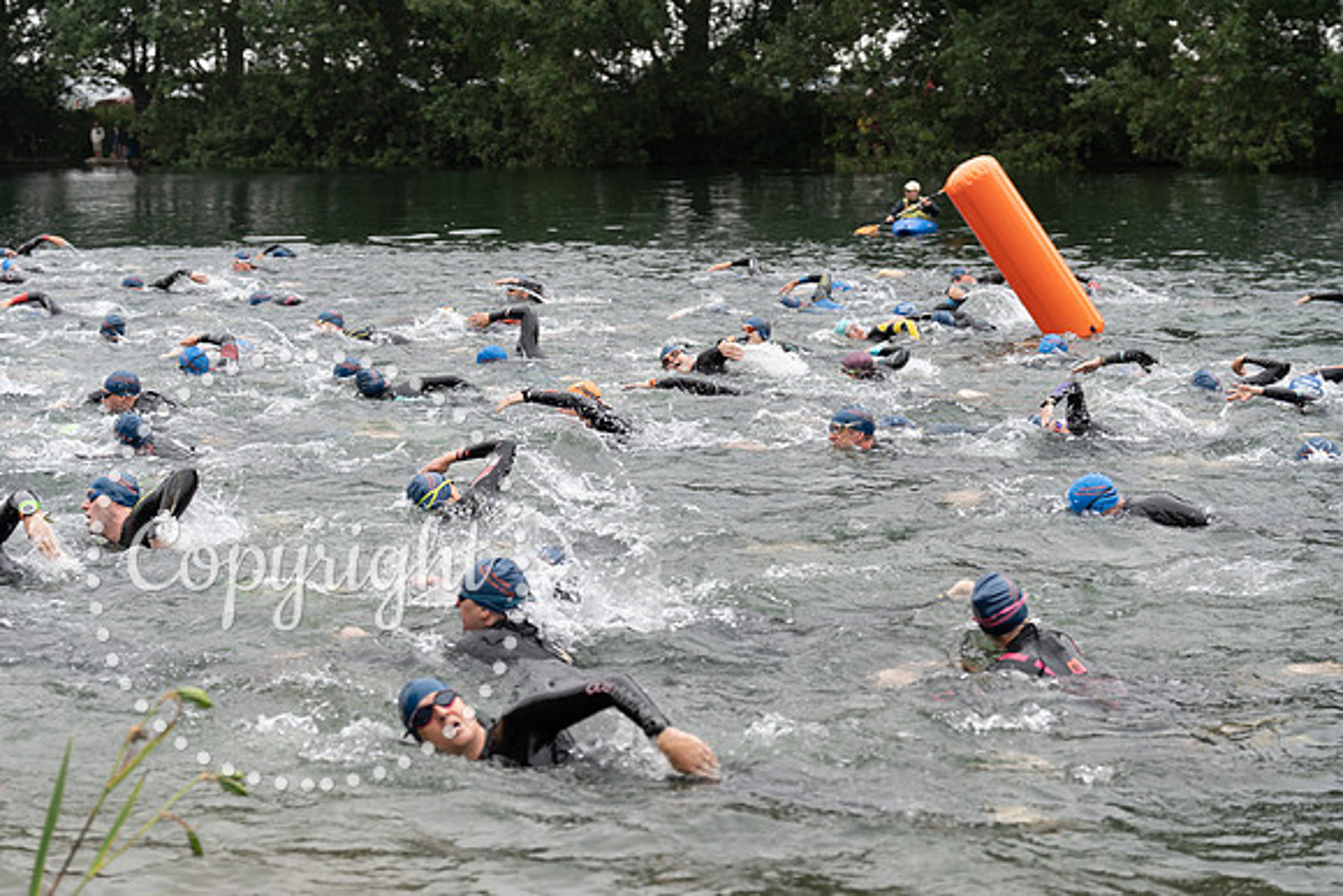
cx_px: 672
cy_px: 448
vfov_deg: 19.5
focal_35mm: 70
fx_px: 2612
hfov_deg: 28.8
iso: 320
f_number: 4
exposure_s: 1/400
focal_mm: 70
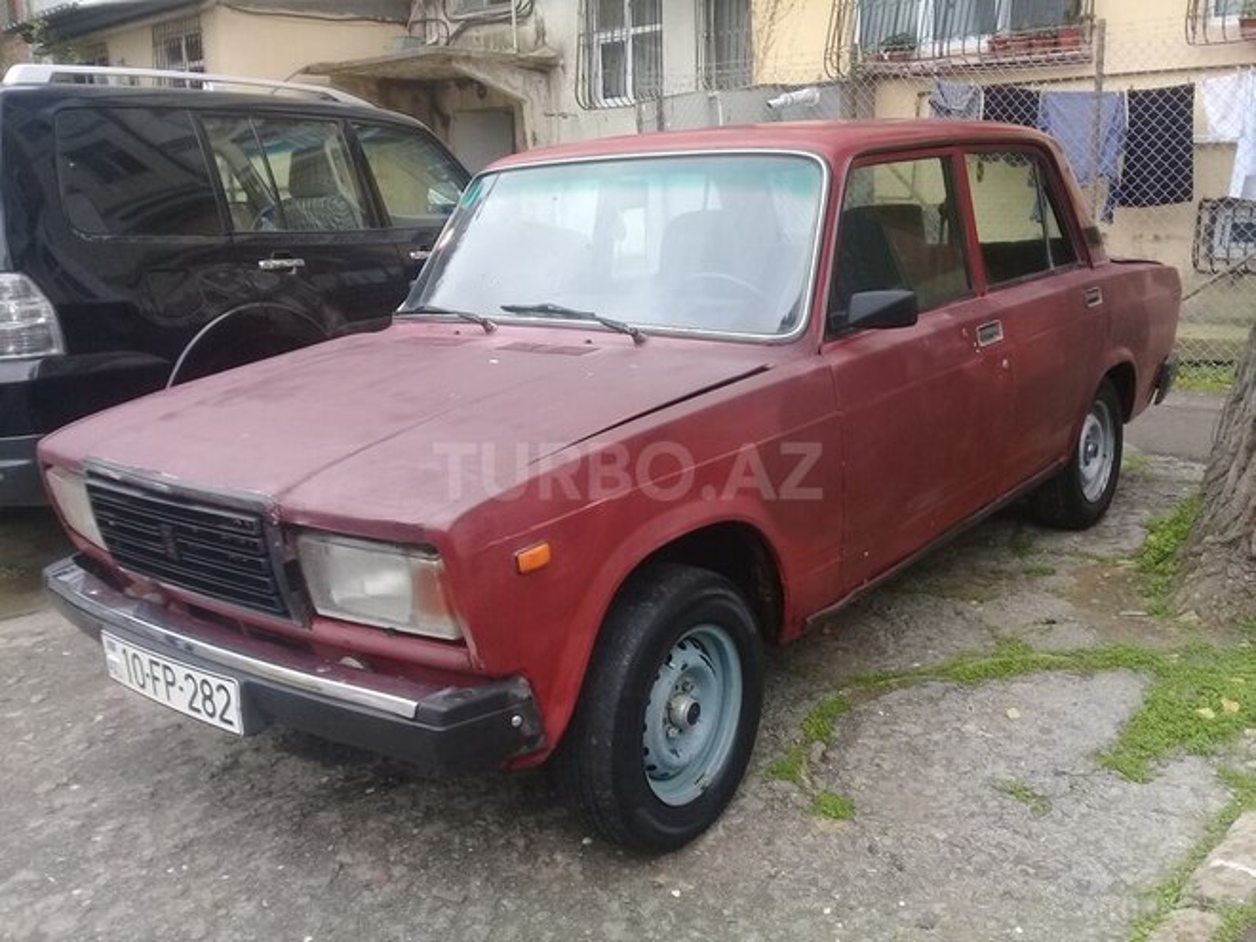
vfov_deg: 45.4
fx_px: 1125
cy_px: 471
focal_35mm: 31
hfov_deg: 58.4
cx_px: 628
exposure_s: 1/108
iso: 50
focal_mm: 3.3
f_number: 2.2
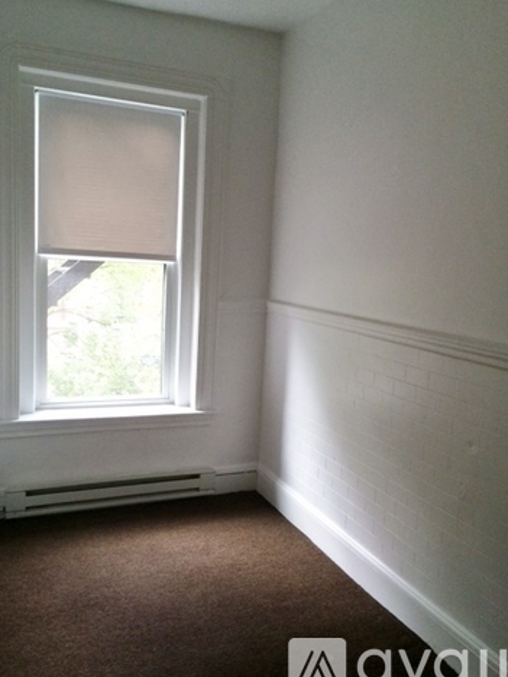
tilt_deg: -7.5
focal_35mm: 31
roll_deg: -1.0
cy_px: 334
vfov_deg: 58.3
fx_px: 607
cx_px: 251
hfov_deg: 45.4
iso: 40
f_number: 2.2
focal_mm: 4.15
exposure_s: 1/30
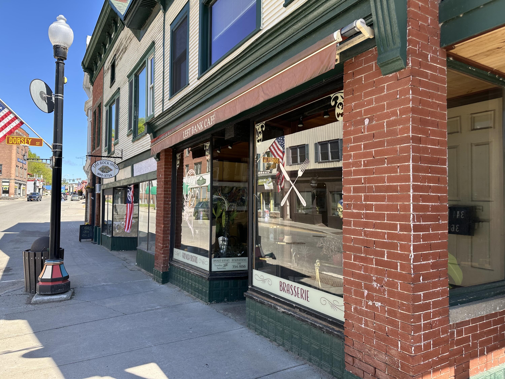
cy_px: 190
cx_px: 252
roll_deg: -0.1
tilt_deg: +2.6
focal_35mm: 24
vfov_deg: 56.8
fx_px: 350
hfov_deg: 71.6
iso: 80
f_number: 1.78
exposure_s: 1/773
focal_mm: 6.86
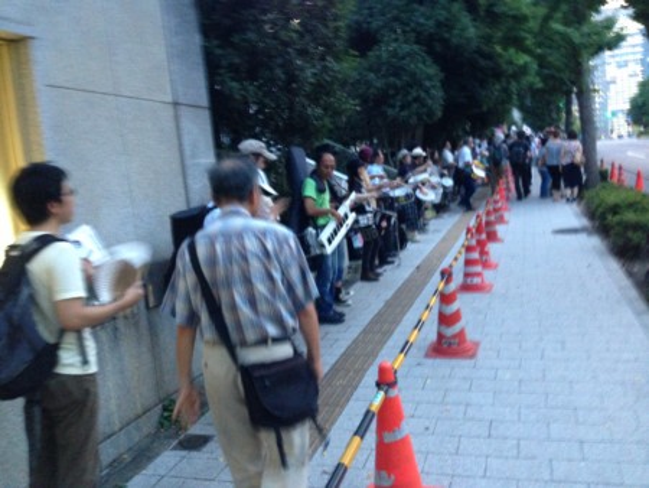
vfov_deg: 43.0
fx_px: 619
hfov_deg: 55.3
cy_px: 244
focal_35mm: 33
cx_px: 324
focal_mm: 4.13
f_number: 2.4
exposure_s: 1/20
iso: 400
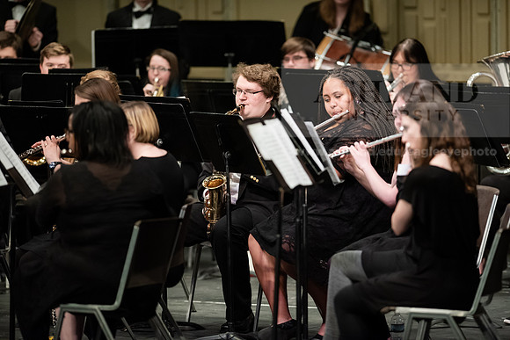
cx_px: 255
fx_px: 4251
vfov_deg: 4.6
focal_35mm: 300
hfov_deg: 6.9
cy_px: 170
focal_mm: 300
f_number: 3.2
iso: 3200
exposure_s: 1/250
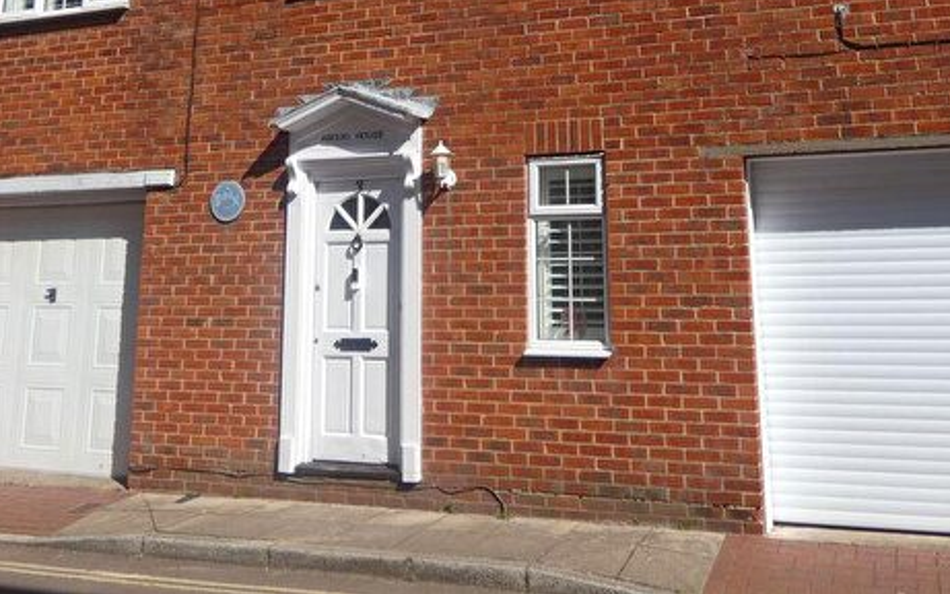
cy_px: 55
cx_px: 517
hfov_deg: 52.7
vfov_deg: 32.6
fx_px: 958
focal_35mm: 37
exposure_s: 1/800
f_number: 4
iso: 80
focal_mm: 4.1
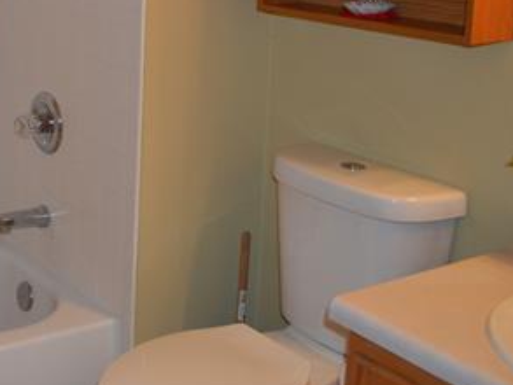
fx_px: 934
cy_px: 25
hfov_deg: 29.0
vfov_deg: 22.6
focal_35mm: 63
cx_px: 14
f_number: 3.8
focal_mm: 20
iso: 500
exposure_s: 1/60
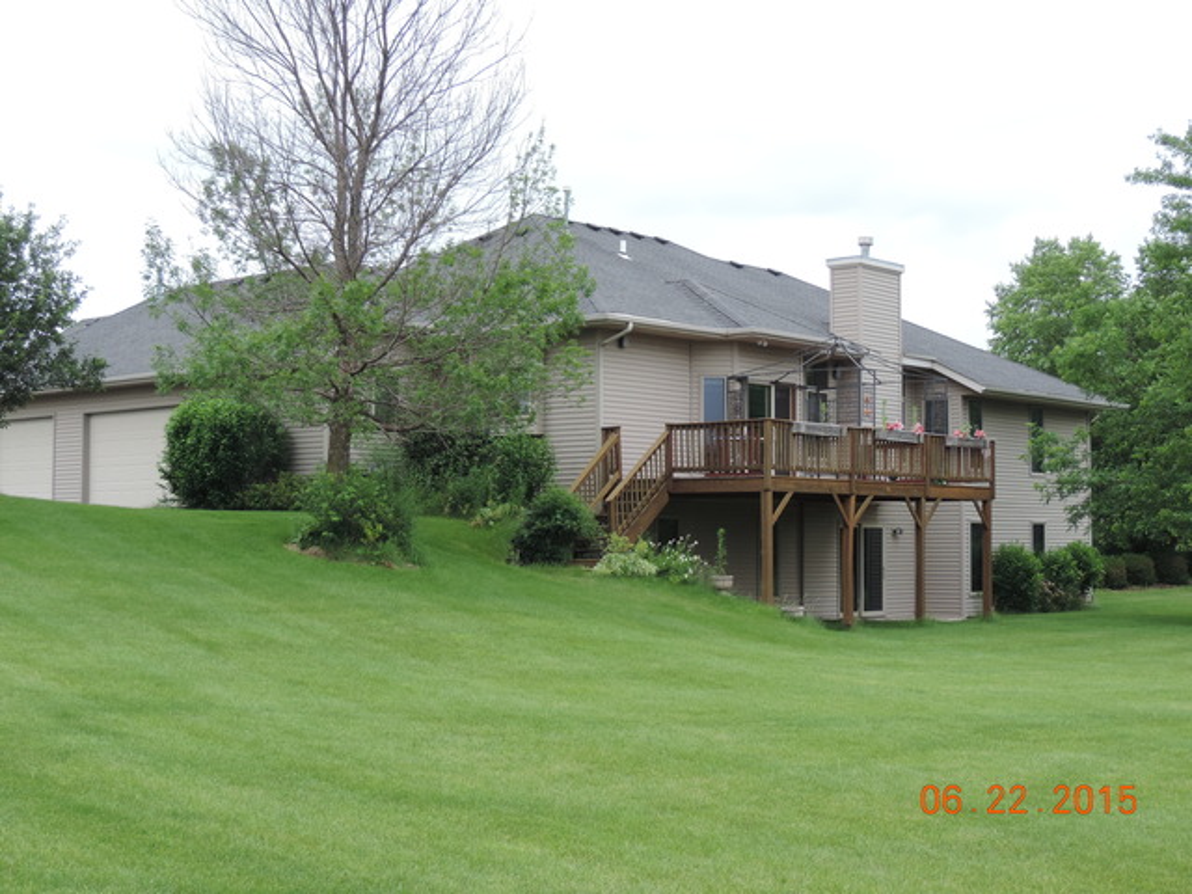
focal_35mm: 50
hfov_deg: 38.2
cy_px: 447
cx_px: 596
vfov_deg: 29.1
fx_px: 1722
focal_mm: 8.9
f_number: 3.6
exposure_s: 1/60
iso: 80
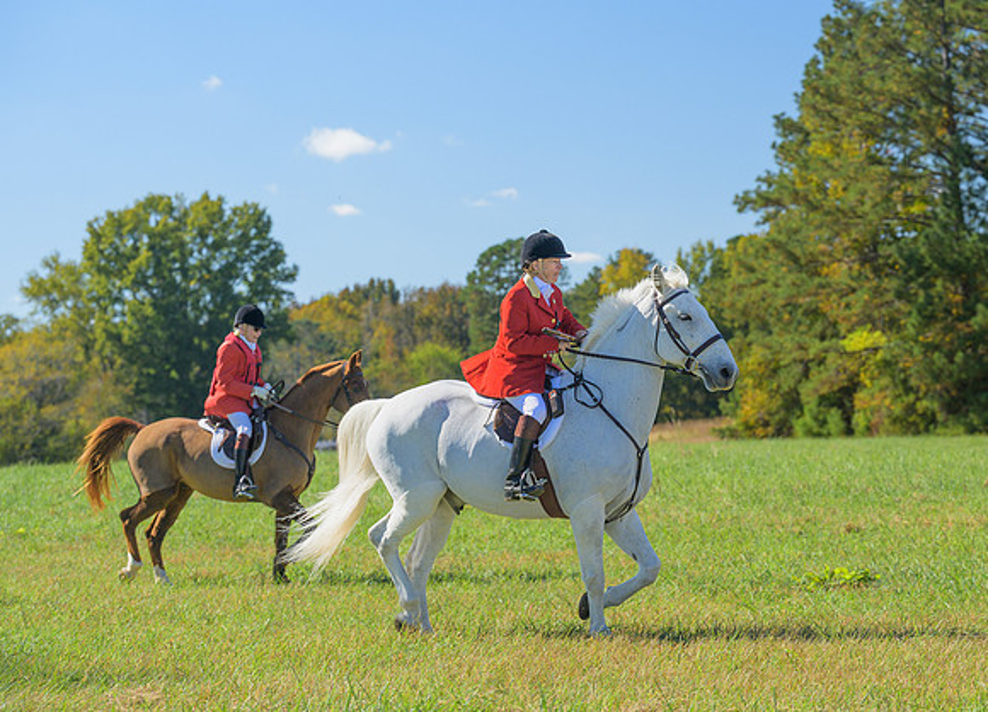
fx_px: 3157
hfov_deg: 17.8
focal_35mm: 112
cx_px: 571
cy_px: 391
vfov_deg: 12.9
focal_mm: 93
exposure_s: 1/800
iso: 200
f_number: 4
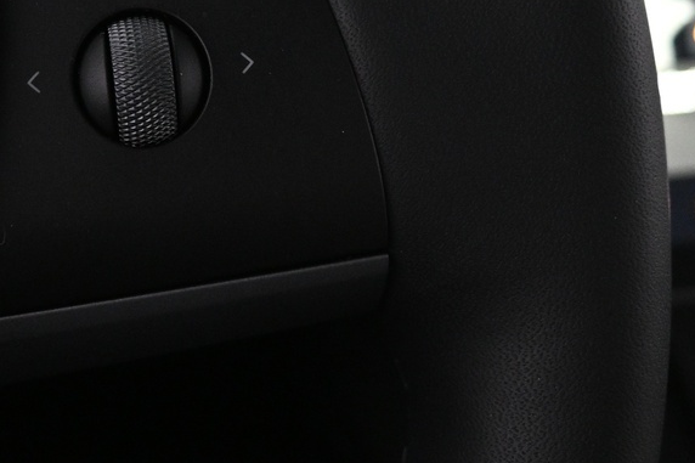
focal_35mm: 68
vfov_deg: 19.6
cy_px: 41
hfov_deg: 29.4
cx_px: 226
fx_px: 1312
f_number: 3.5
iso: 1600
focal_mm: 16
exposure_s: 1/40
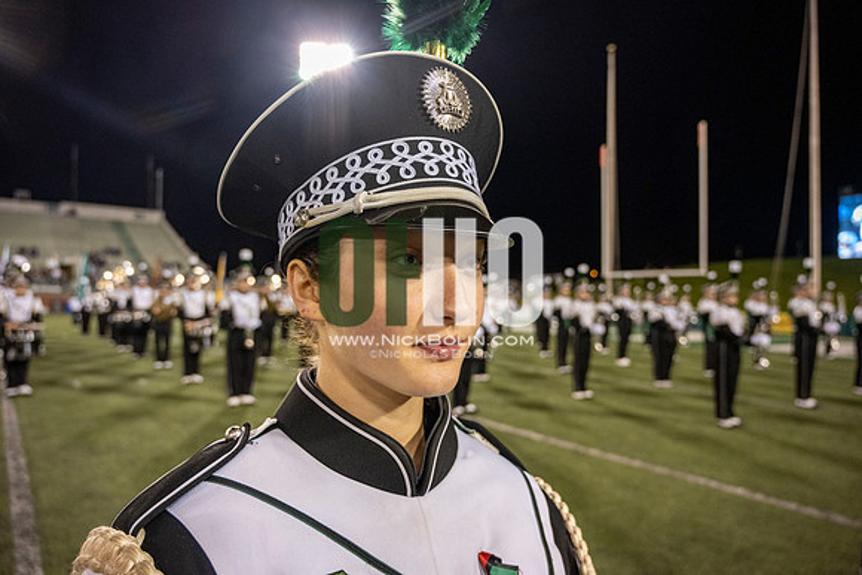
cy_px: 288
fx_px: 575
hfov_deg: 73.7
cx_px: 431
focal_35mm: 24
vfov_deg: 53.2
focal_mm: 24
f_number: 4
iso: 2500
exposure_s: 1/500
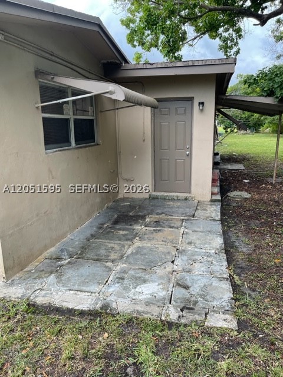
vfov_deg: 67.3
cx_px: 142
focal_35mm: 26
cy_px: 188
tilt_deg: -12.8
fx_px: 283
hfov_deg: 53.1
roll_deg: +0.6
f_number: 1.6
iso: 32
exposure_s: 1/430
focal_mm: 5.1
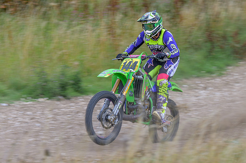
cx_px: 99
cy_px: 85
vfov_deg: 8.6
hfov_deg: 12.9
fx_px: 1085
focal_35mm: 159
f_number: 4
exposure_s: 1/160
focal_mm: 89
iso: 64
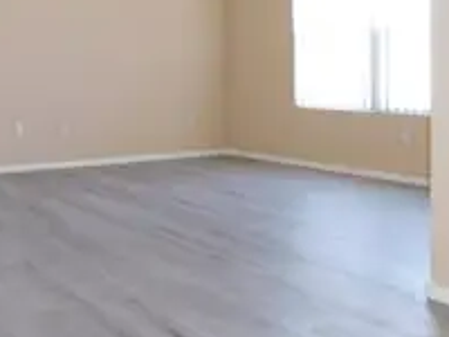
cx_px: 29
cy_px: 67
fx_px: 597
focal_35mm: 46
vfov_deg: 30.7
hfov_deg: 37.9
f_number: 3
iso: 125
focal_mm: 4
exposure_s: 1/30
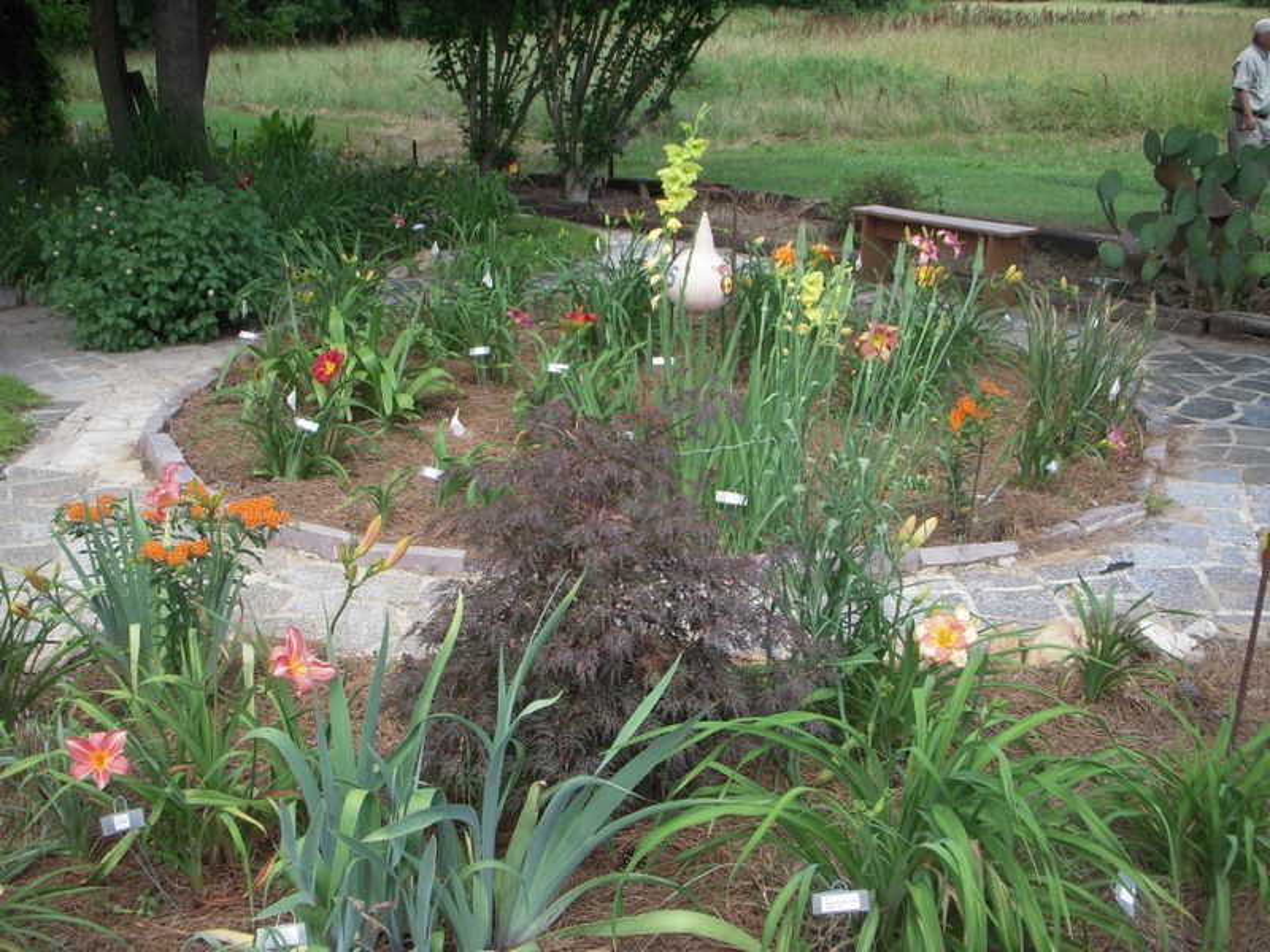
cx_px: 635
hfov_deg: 49.0
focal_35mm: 38
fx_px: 1394
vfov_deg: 37.7
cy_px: 476
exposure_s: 1/320
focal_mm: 6.3
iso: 100
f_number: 3.3
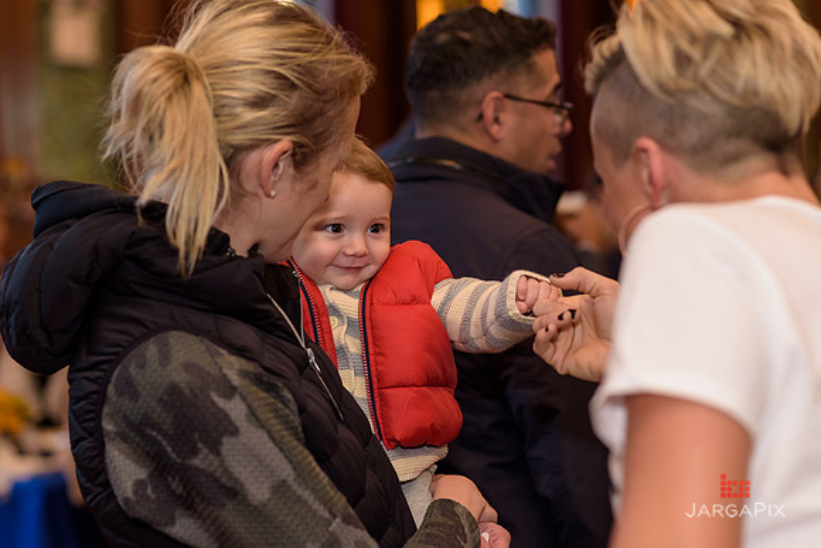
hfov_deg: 23.9
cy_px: 274
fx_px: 1939
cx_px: 410
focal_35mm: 85
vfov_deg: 16.1
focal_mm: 85
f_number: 2.8
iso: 500
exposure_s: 1/160
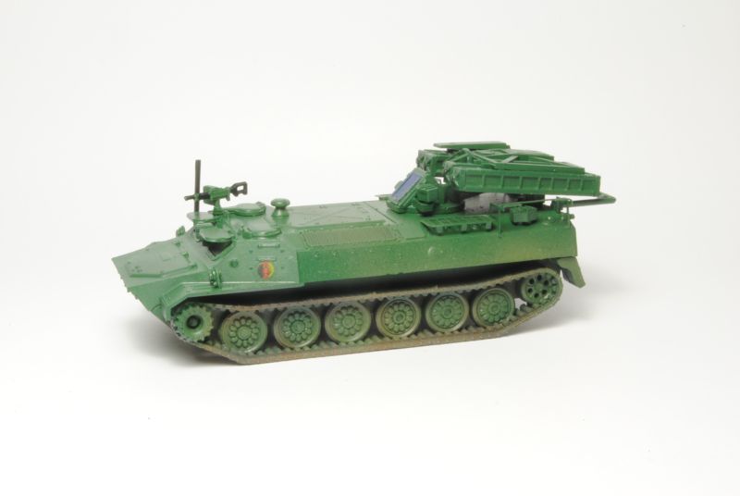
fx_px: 1359
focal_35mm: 66
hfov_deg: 30.5
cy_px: 248
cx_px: 370
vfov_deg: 20.7
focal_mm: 44
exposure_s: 2.5
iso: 200
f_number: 36
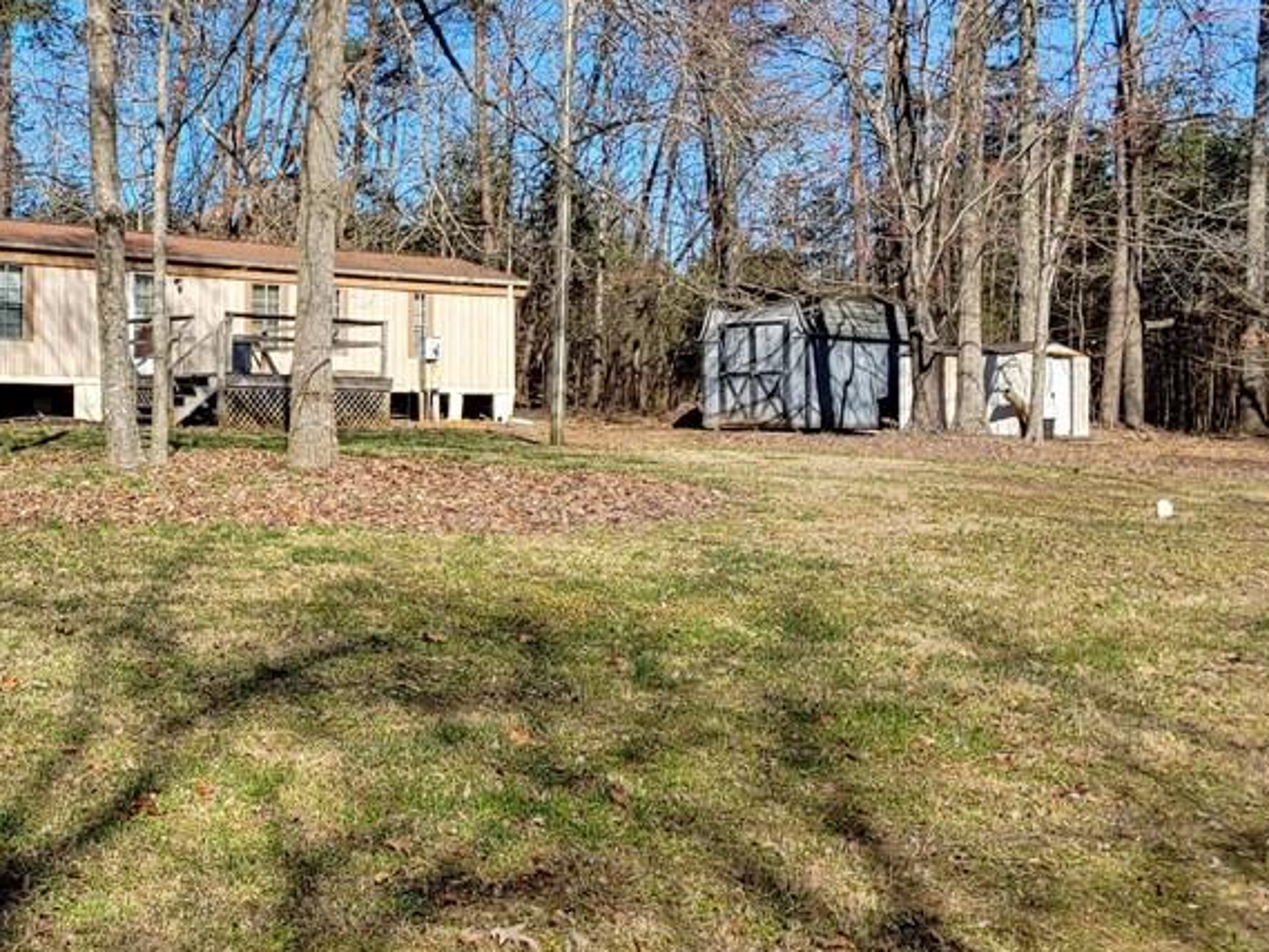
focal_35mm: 45
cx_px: 158
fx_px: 1650
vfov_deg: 32.0
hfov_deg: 39.4
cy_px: 357
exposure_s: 1/1923
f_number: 1.5
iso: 50
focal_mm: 4.23
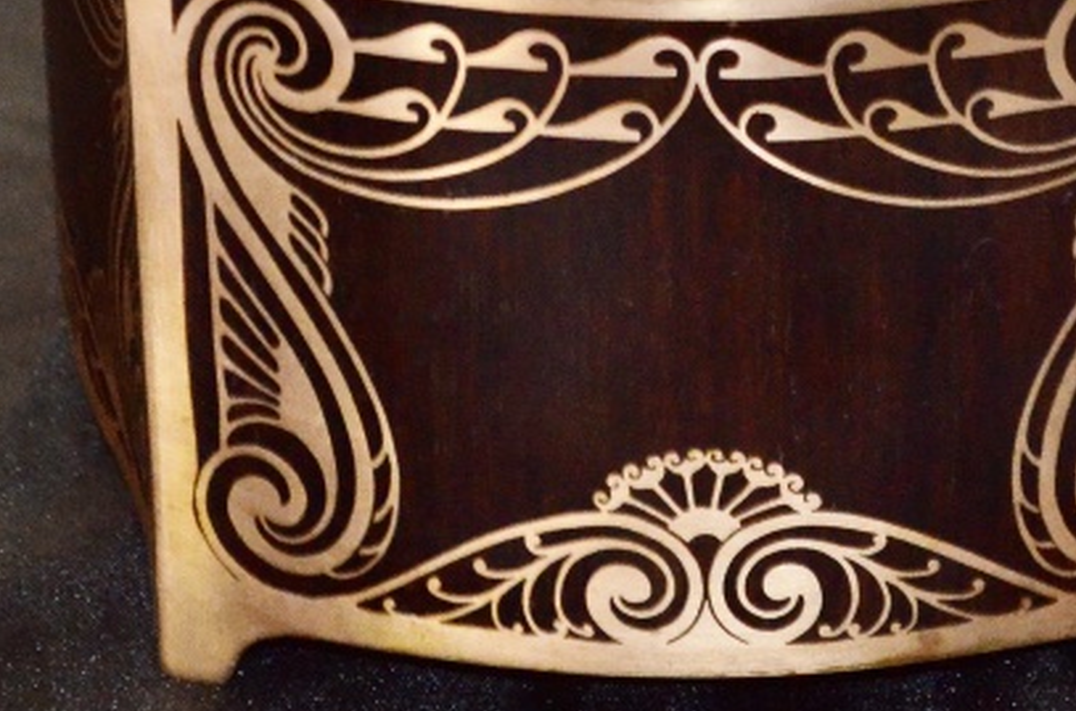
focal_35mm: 243
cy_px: -118
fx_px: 7257
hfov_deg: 8.5
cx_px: 732
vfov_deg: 5.6
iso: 3200
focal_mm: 55
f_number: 5.6
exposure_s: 1/60
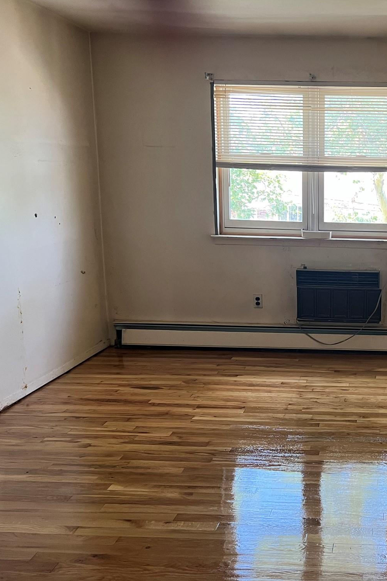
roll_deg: -1.4
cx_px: 377
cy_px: 297
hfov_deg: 33.3
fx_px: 597
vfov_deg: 51.9
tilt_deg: -11.2
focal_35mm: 37
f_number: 1.5
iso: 200
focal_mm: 5.7
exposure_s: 1/60
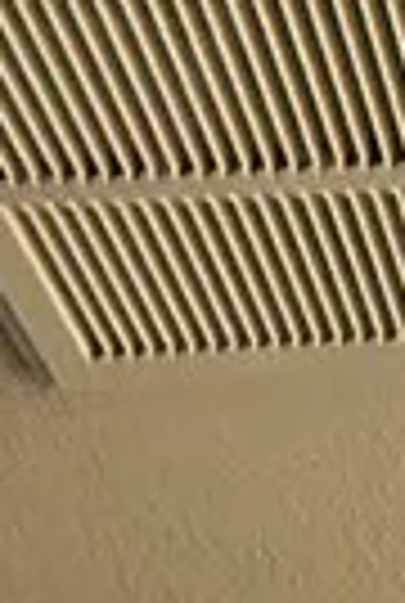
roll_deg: +0.6
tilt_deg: -12.0
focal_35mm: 111
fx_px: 1863
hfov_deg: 11.0
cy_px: 2182
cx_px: 864
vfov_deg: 9.2
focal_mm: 2.22
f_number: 2.2
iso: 320
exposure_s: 1/60
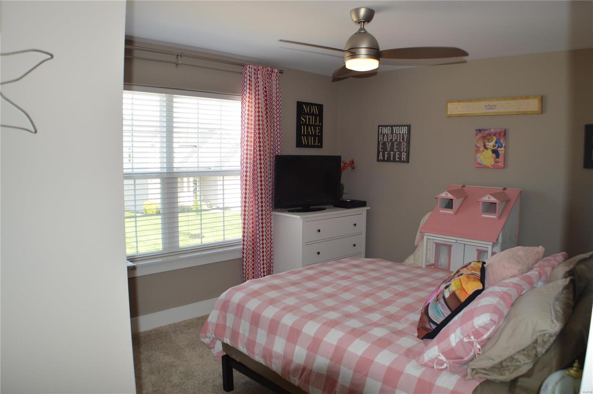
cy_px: 197
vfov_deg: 39.9
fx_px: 543
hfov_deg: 57.3
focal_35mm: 33
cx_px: 296
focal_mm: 22
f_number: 4
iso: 250
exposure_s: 1/125
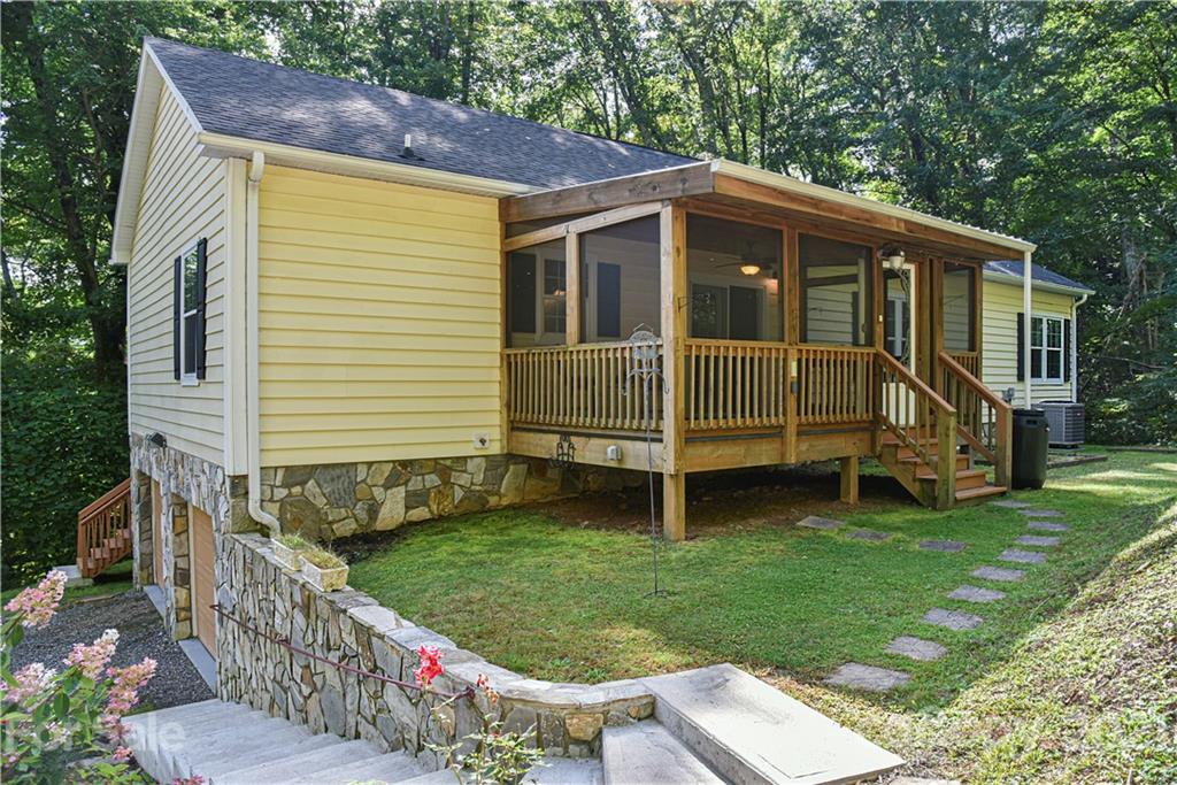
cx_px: 588
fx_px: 785
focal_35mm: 24
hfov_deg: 73.7
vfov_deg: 53.1
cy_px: 392
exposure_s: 1/100
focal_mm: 24
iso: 800
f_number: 5
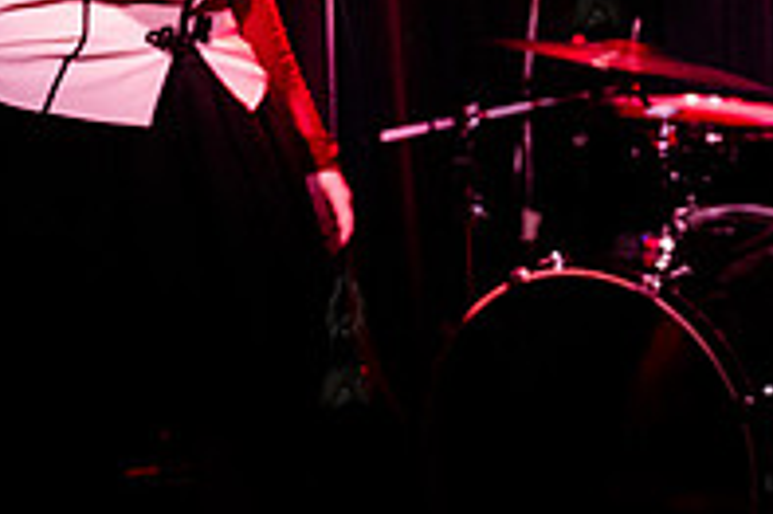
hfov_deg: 16.9
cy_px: -231
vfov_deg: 11.7
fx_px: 2403
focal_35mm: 112
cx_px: 1099
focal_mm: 38
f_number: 3.2
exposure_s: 1/250
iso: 12800
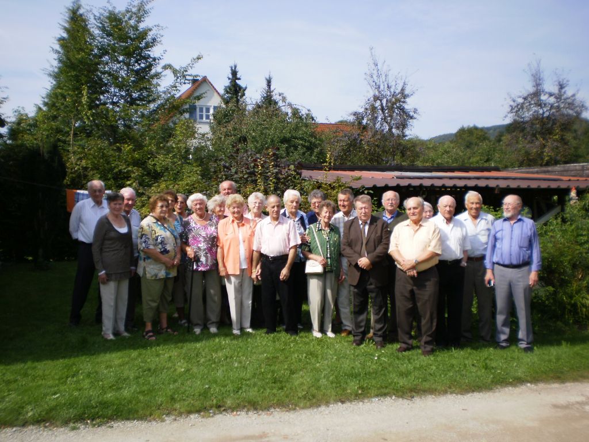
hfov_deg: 42.1
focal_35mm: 45
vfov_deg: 32.2
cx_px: 294
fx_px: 766
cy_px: 221
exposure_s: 1/800
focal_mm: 7.4
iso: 100
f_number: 3.5
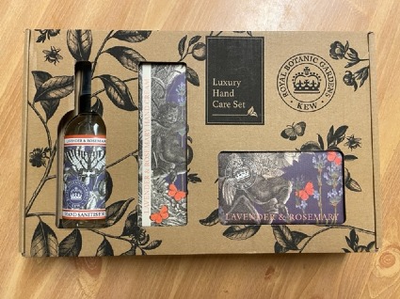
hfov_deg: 67.3
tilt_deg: -87.3
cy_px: 150
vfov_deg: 53.0
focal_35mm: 26
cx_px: 200
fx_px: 300
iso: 160
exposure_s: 1/60
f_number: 1.6
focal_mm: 4.2
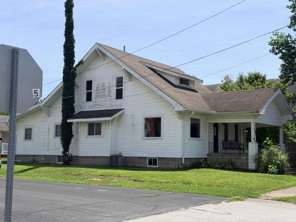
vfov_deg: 30.3
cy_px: 111
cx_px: 148
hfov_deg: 39.7
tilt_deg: +5.2
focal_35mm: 48
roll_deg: -0.4
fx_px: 410
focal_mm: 6.76
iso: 64
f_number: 1.78
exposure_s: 1/5587
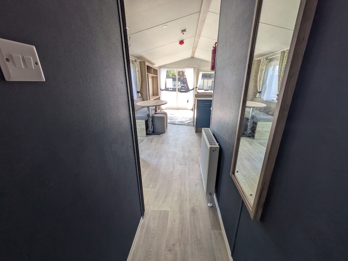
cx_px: 174
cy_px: 130
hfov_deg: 102.0
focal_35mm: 14
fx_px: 141
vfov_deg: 85.7
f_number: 2.2
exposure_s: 1/110
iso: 42
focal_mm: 1.83
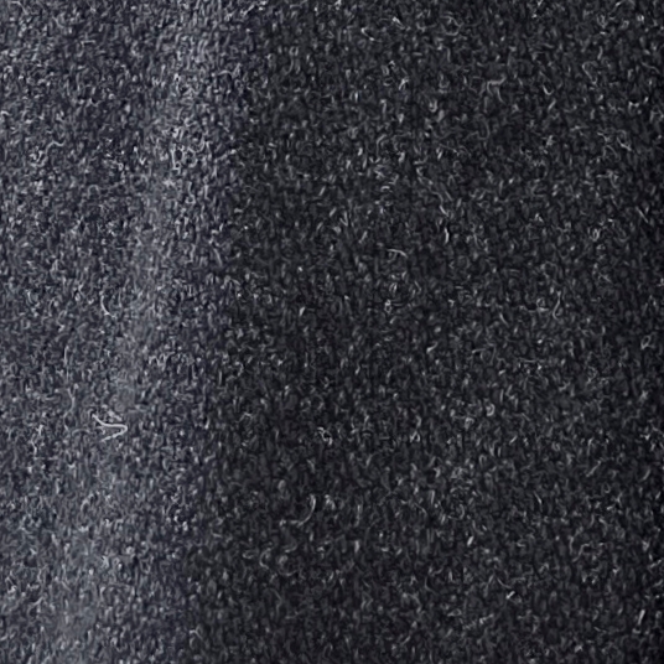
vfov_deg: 13.8
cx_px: 1579
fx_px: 2474
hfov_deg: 12.2
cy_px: -500
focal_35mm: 114
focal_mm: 6.92
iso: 125
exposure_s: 1/100
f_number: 1.9
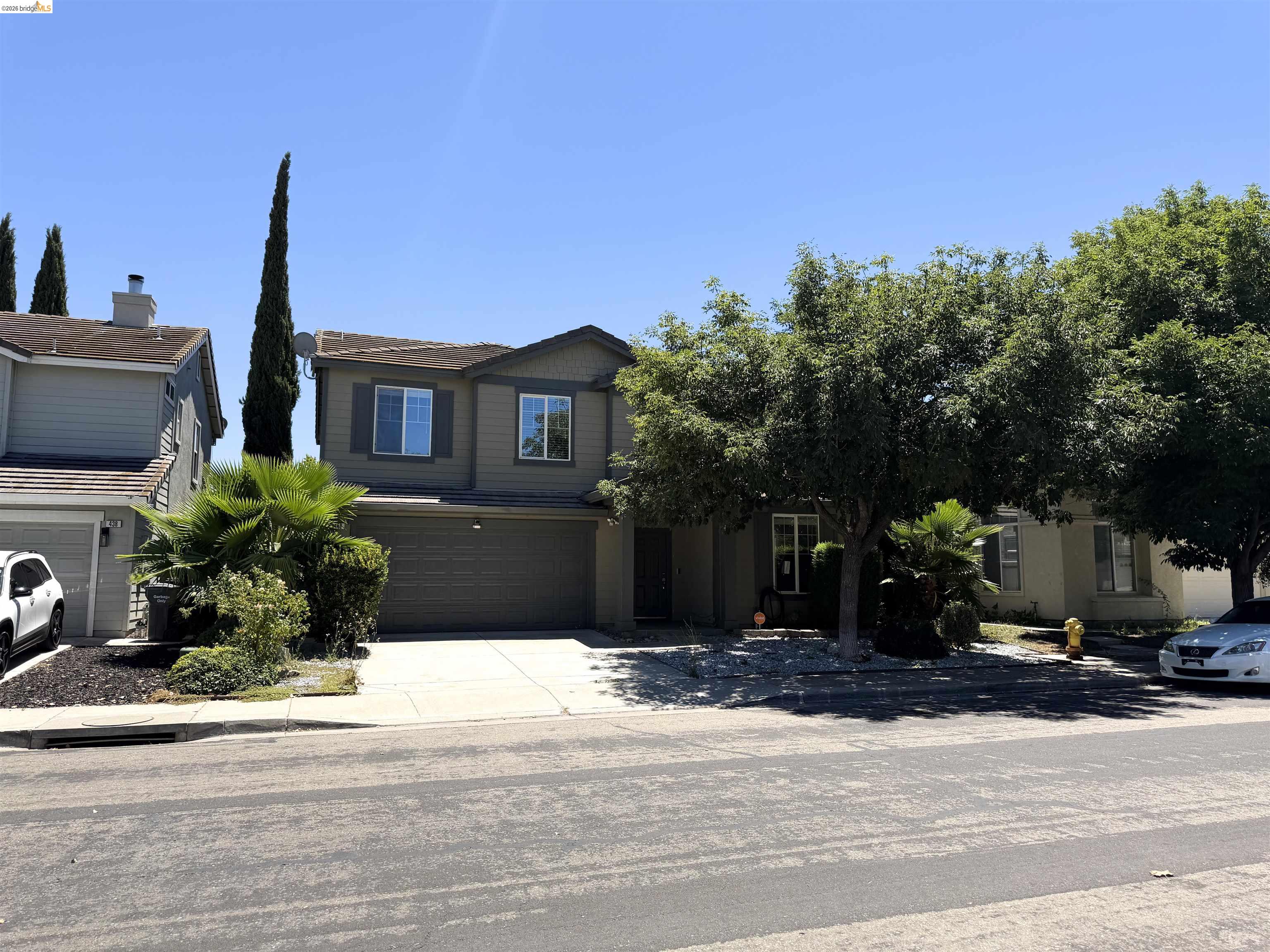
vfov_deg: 56.8
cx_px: 635
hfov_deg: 71.6
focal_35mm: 24
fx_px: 881
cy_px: 476
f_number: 1.78
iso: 80
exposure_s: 1/3425
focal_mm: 6.76
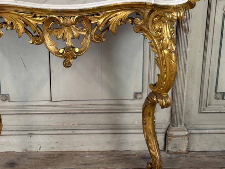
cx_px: 76
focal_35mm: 87
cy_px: 80
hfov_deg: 22.4
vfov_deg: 17.0
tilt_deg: -24.3
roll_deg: +1.8
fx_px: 566
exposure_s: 1/50
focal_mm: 6.76
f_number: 1.78
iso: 160
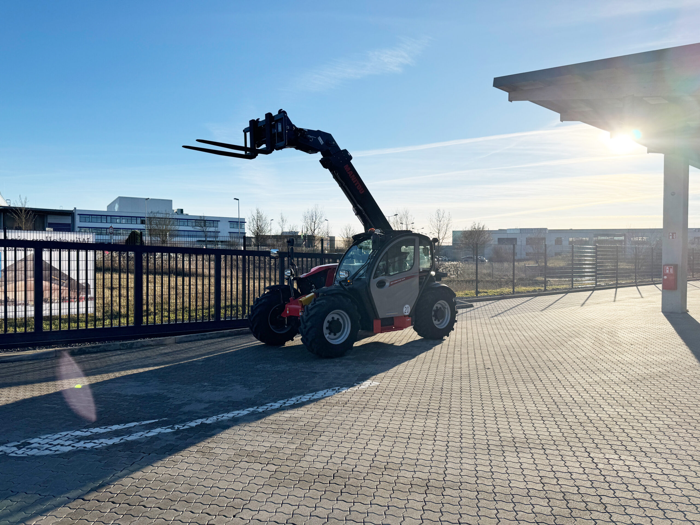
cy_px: 262
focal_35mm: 24
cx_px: 350
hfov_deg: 71.6
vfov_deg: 56.8
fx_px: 485
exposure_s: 1/7937
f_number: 1.78
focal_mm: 6.76
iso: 80
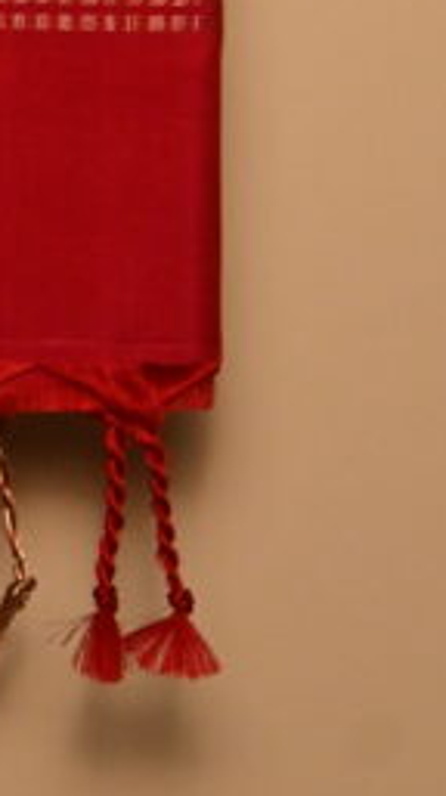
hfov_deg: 3.3
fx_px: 7739
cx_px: -530
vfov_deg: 5.8
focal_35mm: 367
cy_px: -684
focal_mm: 50
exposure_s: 1/100
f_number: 6.3
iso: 1000
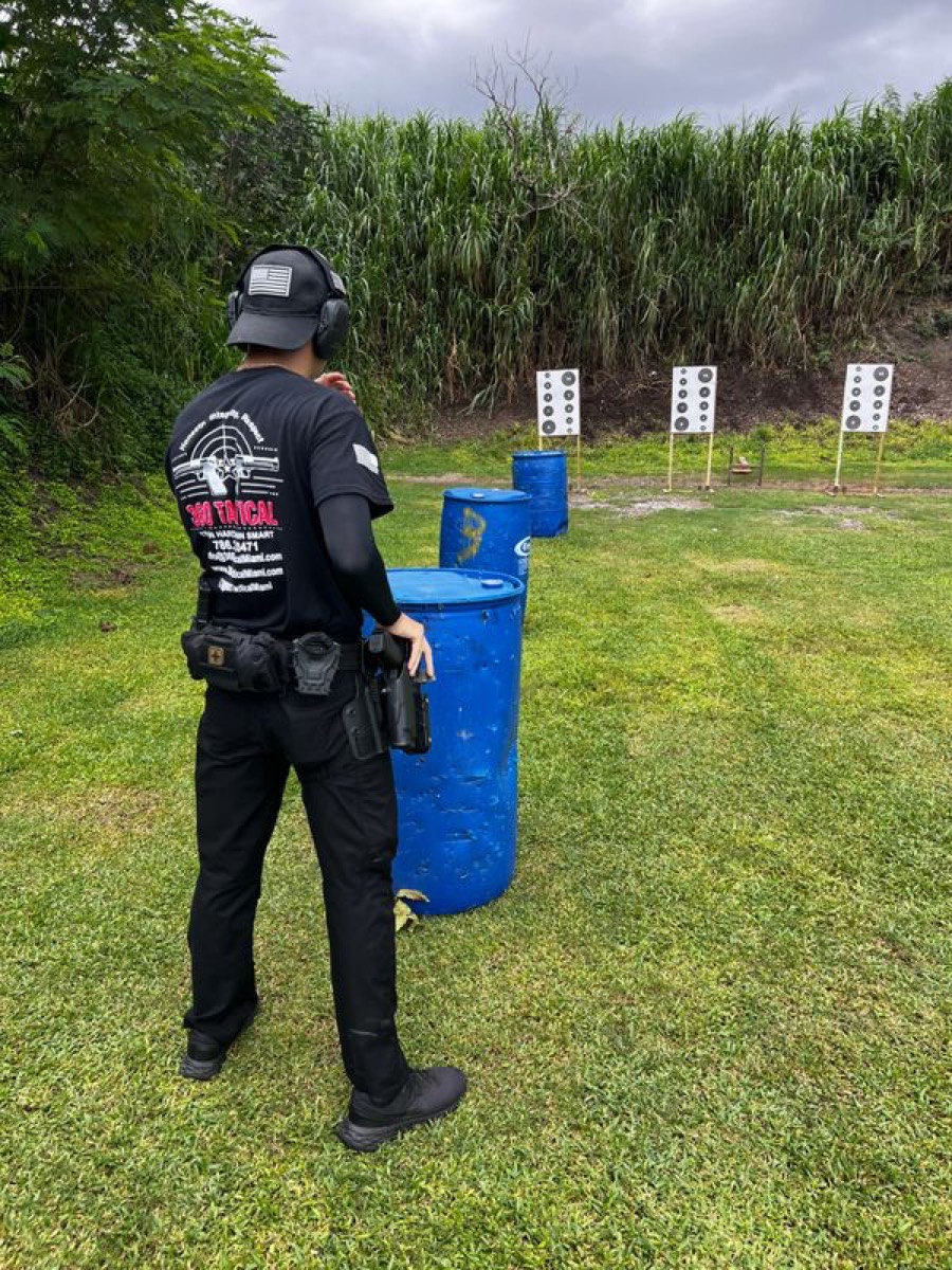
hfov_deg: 53.1
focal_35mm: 26
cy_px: 635
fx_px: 953
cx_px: 476
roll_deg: -0.8
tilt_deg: -15.6
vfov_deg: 67.3
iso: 50
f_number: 1.5
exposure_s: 1/723
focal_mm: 5.7
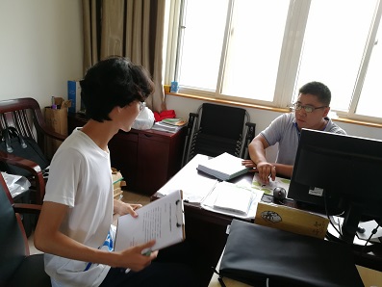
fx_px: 298
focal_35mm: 27
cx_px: 191
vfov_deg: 51.4
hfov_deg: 65.3
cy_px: 144
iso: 125
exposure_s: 1/50
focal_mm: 3.84
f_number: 2.2
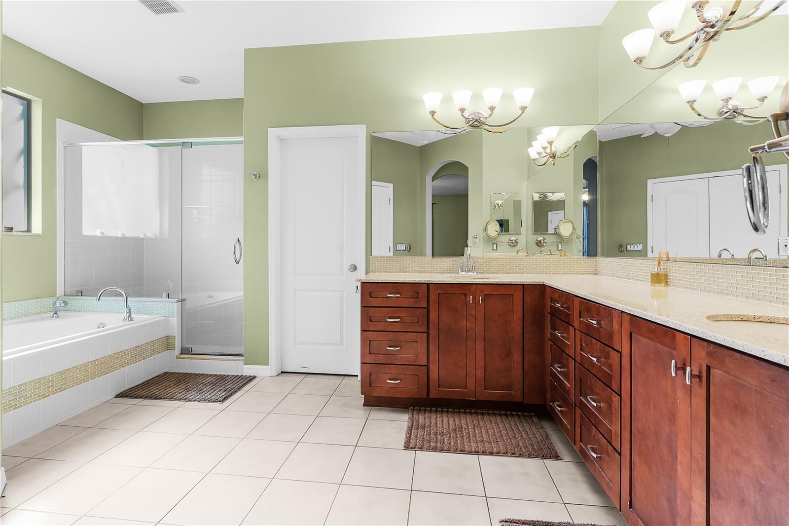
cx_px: 394
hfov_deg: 96.7
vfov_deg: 73.7
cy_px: 263
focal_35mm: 16
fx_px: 351
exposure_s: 1/15
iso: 1000
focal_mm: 16
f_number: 8
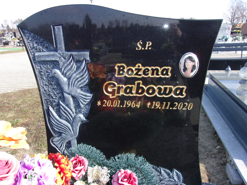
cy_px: 92
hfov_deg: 65.3
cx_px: 124
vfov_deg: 51.4
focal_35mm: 27
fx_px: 193
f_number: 3
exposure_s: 1/320
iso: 80
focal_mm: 4.9
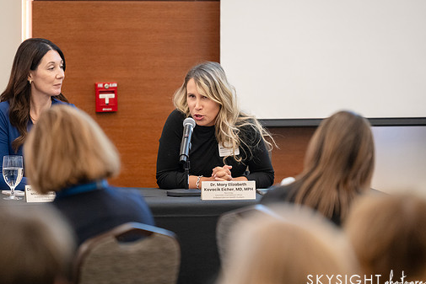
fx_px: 2781
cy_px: 138
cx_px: 210
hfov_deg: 8.8
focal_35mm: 235
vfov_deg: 5.9
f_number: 2.8
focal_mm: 200
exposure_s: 1/250
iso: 3200
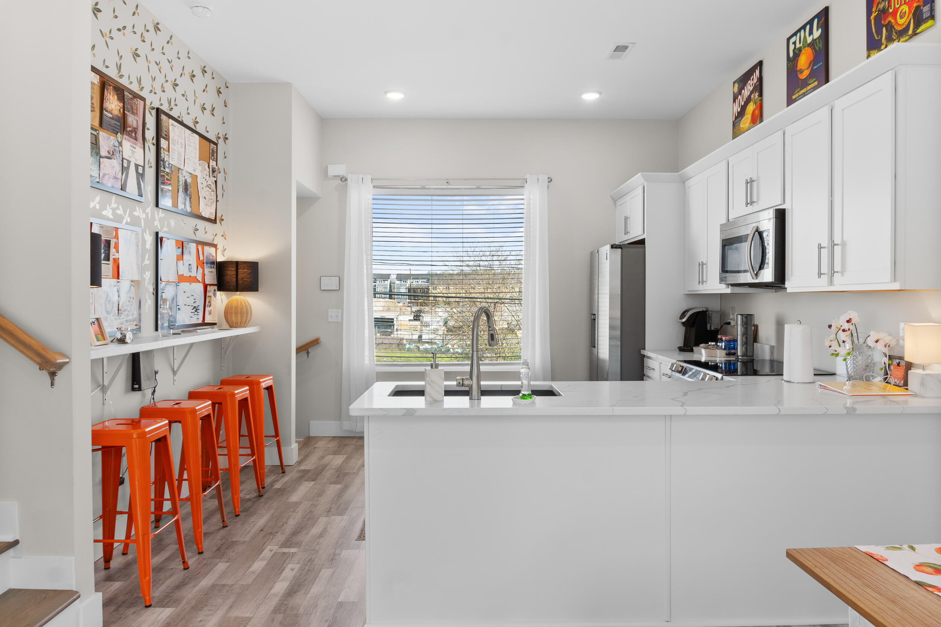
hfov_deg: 73.7
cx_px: 470
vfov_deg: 53.1
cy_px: 314
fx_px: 627
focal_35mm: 24
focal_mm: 16
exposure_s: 1/5
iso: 250
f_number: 9
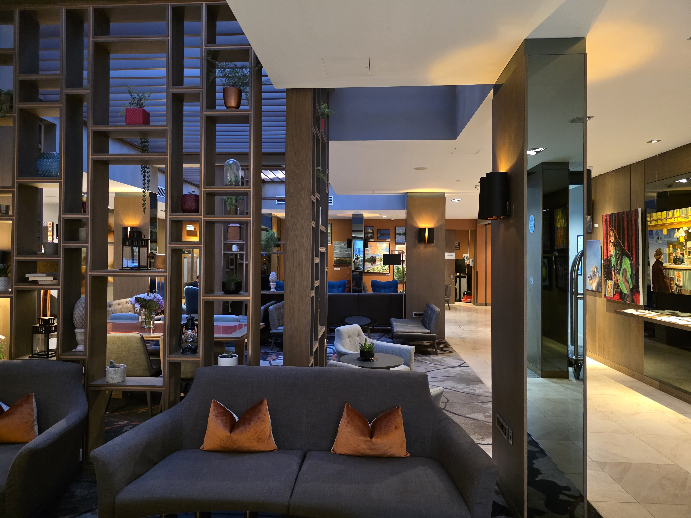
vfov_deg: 58.9
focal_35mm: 23
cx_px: 346
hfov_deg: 73.9
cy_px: 259
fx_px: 459
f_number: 1.7
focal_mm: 6.3
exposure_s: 1/50
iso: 1600
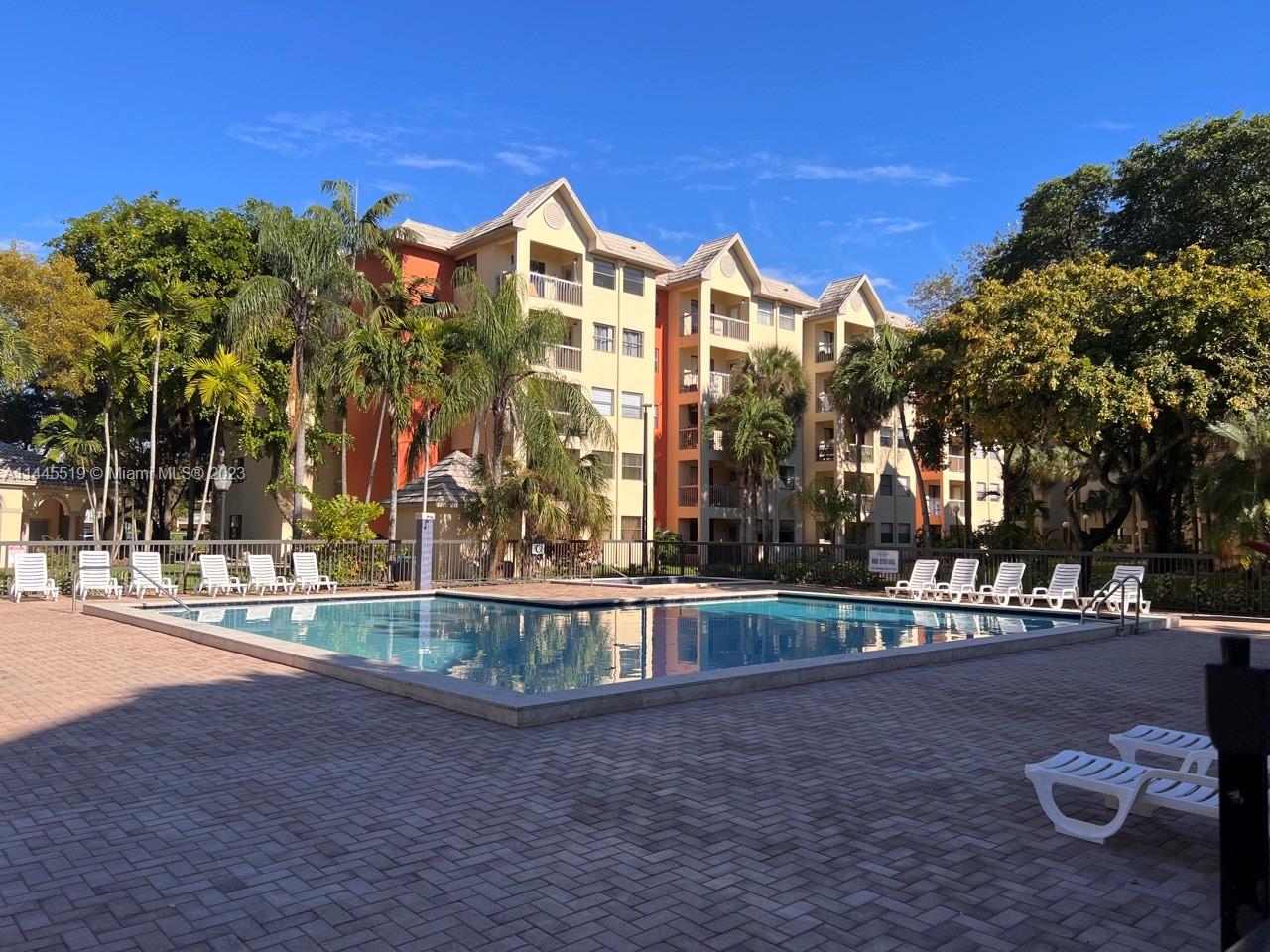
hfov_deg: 67.3
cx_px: 635
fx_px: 954
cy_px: 476
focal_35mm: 26
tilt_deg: +3.7
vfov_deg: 53.1
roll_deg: -0.7
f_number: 1.5
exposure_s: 1/3460
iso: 50
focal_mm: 5.7
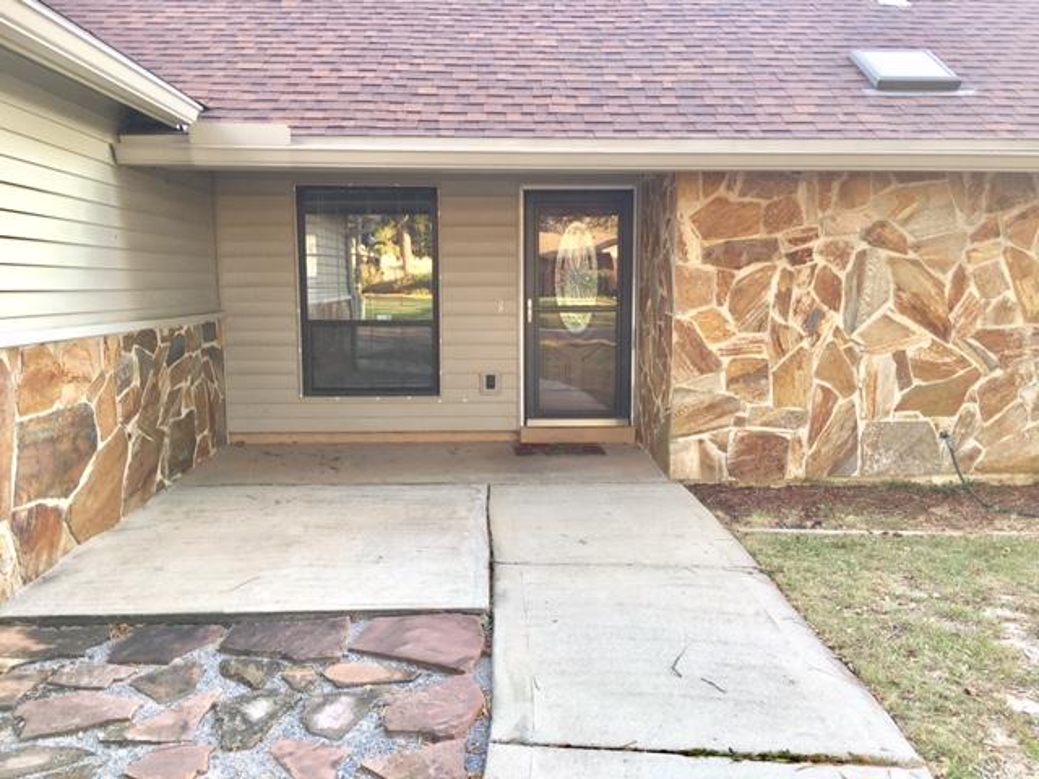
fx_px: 870
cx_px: 520
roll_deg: -0.2
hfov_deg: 61.7
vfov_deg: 48.2
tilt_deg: -5.1
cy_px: 390
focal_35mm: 29
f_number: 2.2
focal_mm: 4.15
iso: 25
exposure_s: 1/60
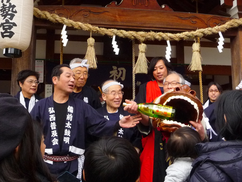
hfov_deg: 49.0
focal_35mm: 38
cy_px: 91
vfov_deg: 37.7
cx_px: 121
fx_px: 266
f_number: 3.3
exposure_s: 1/640
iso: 400
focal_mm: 4.7
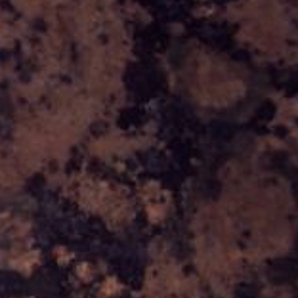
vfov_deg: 13.2
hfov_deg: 12.2
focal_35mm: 129
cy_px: 359
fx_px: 1256
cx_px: -269
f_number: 2.8
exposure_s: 1/30
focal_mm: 8
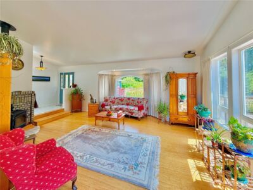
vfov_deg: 85.7
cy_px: 95
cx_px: 126
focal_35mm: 14
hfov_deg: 102.1
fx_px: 102
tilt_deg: -0.8
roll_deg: +0.0
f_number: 2.2
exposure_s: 1/140
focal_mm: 2.22
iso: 50
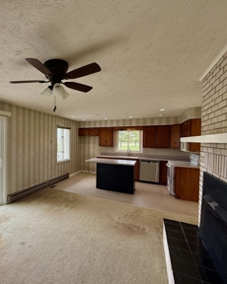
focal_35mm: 19
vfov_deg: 83.3
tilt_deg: +0.5
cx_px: 53
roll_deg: -0.4
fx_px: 160
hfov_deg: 65.9
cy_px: 143
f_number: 2.2
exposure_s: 1/122
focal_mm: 2.22
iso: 64
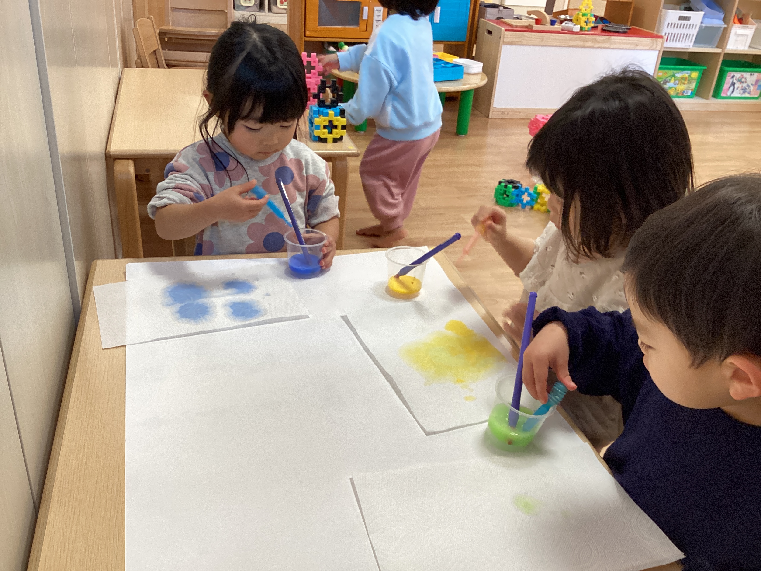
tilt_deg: -29.5
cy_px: 286
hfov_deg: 58.4
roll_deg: -4.3
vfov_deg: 45.4
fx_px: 682
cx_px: 380
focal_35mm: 31
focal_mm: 3.3
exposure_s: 1/60
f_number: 2.4
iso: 125
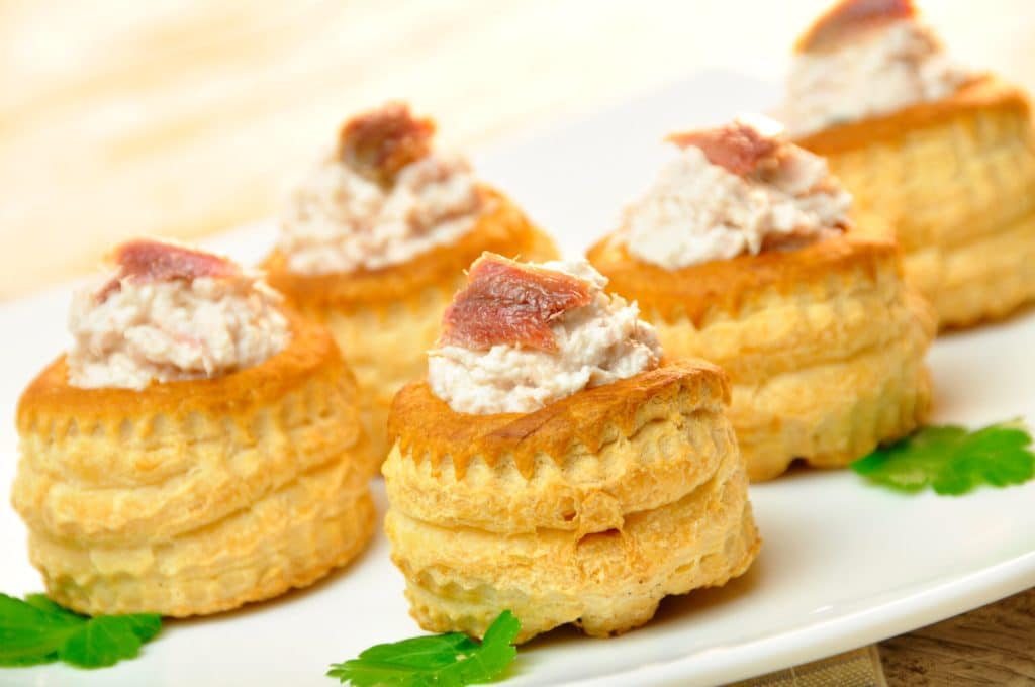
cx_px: 518
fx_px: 8614
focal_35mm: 300
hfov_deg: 6.9
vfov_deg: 4.6
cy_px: 344
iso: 200
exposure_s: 1/25
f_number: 9
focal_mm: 200
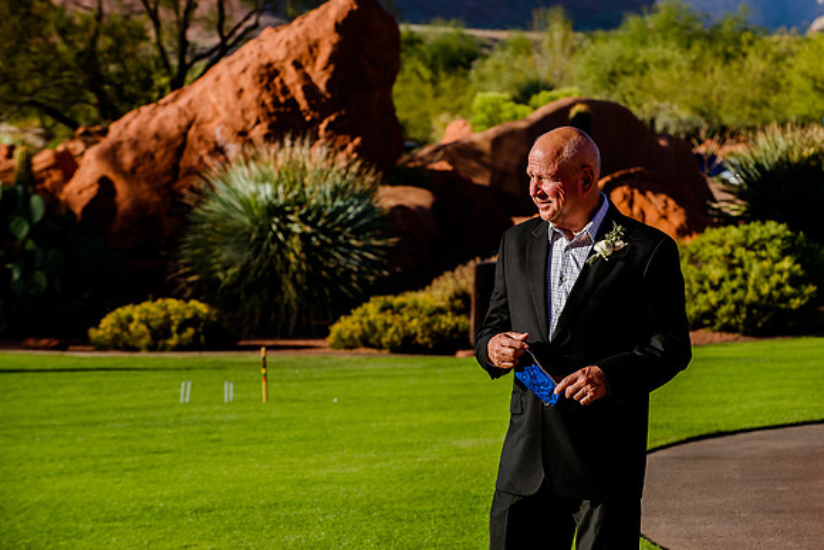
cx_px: 529
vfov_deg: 7.6
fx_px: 4112
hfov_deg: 11.4
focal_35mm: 180
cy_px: 275
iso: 200
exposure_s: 1/400
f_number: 8
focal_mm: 140
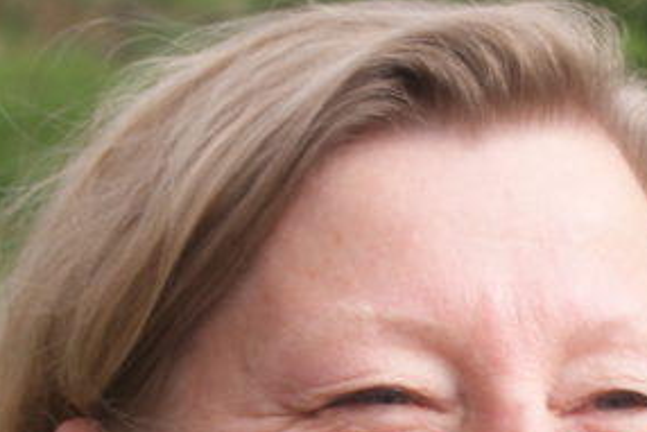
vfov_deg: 5.7
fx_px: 4348
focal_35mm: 242
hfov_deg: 8.5
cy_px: 408
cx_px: 572
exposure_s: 1/100
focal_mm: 45
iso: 100
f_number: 6.3
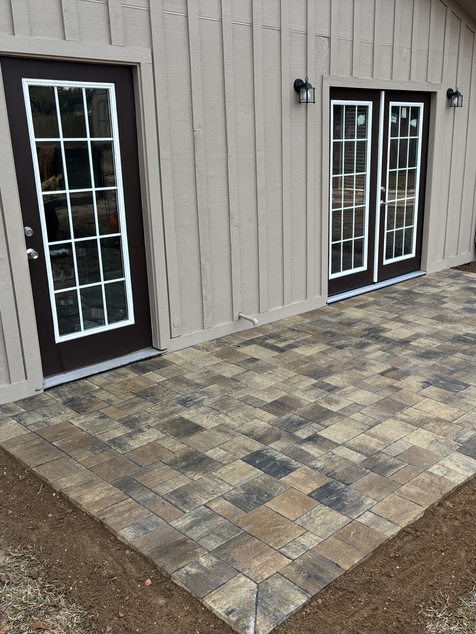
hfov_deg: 40.2
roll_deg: -0.5
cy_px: 319
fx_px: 642
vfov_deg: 52.6
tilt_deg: -17.3
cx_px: 315
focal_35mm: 35
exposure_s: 1/121
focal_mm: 5.96
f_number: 1.6
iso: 125
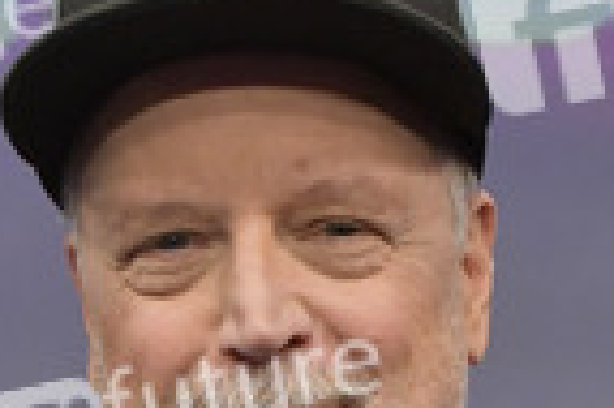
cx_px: 301
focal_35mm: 95
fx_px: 1618
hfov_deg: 21.5
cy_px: 657
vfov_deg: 13.3
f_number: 6.3
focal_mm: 34
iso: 2500
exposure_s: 1/200
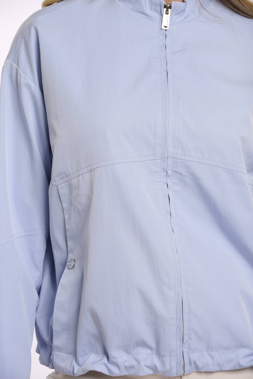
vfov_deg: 20.6
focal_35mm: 99
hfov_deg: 13.8
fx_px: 1044
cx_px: 126
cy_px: 190
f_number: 8
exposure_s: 1/160
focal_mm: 99
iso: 125
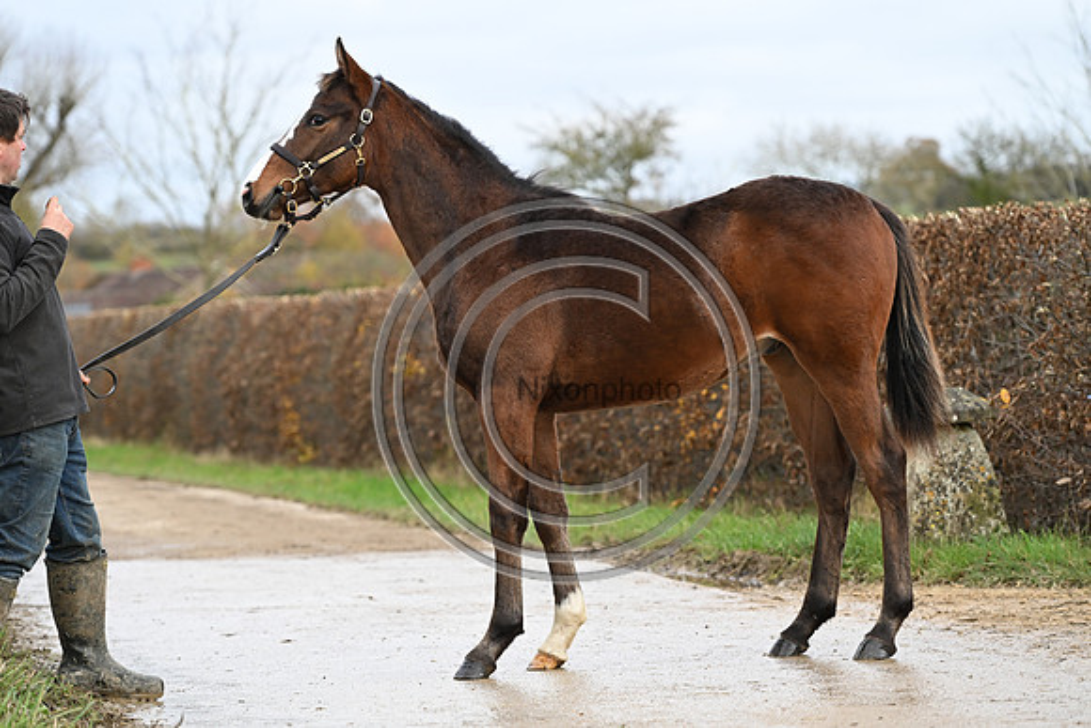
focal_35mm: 125
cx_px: 546
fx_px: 3789
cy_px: 364
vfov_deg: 11.0
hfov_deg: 16.4
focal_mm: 125
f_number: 4
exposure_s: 1/1000
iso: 1000
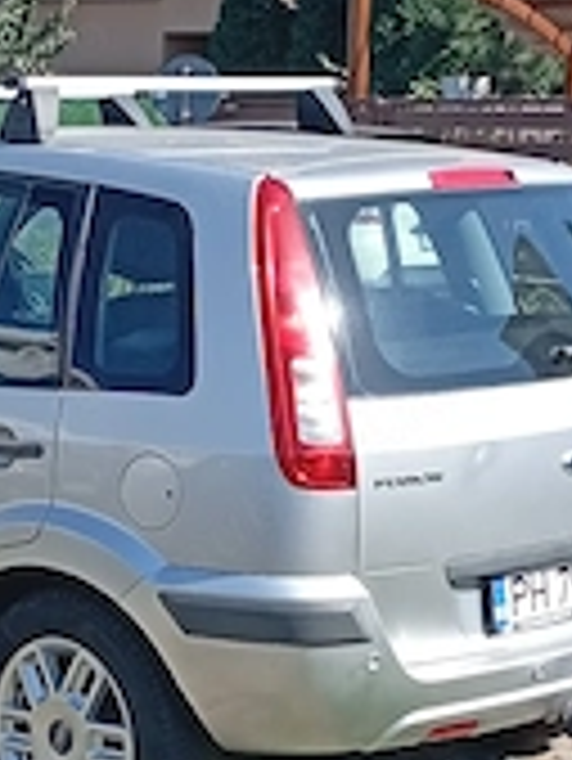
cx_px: 54
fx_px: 2442
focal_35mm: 111
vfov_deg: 17.7
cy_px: 526
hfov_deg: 13.2
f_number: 1.8
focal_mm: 3.98
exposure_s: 1/417
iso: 53
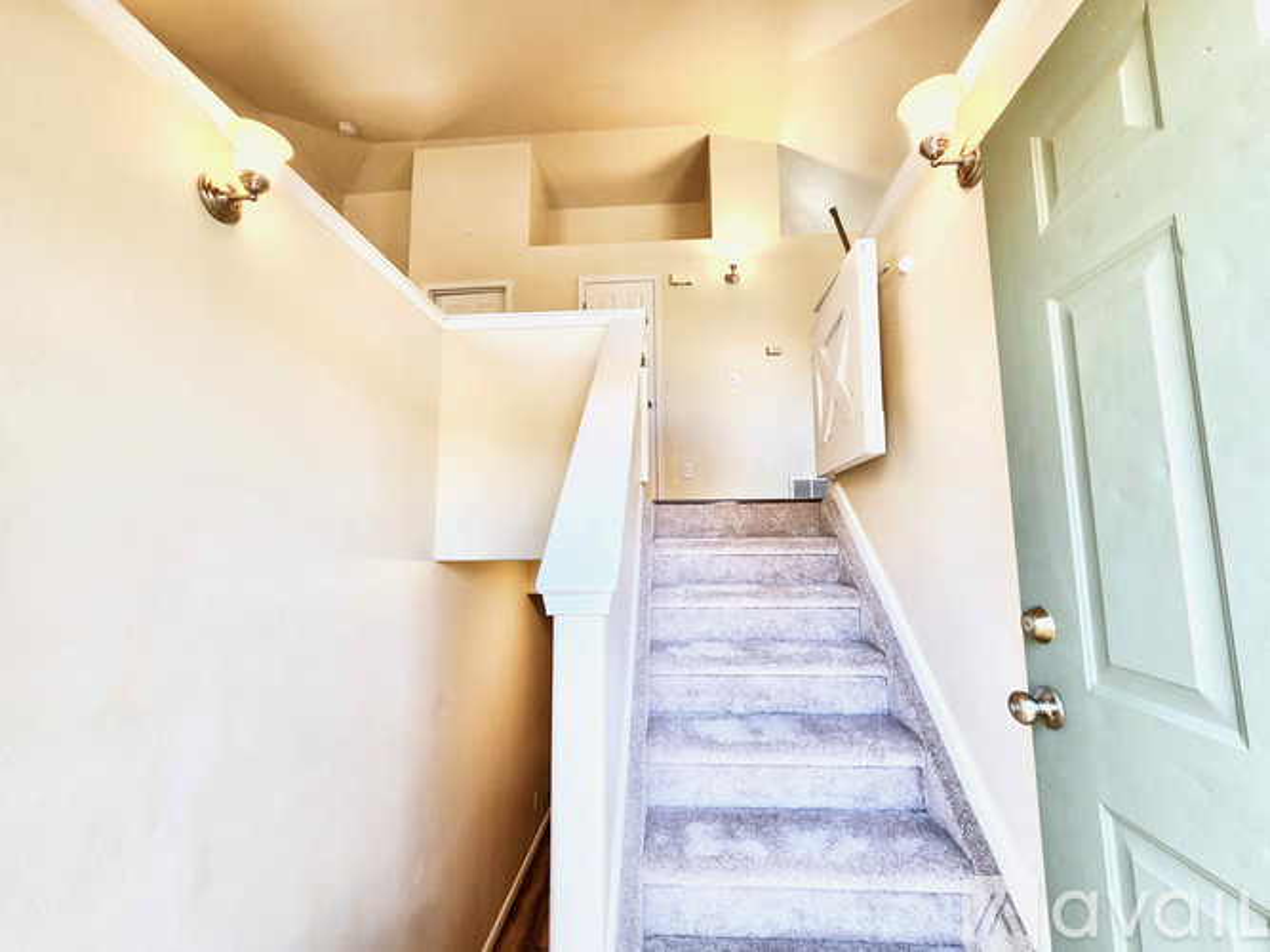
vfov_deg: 89.9
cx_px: 635
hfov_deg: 106.2
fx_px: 477
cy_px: 476
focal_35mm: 13
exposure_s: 1/60
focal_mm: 2.2
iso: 50
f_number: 2.2
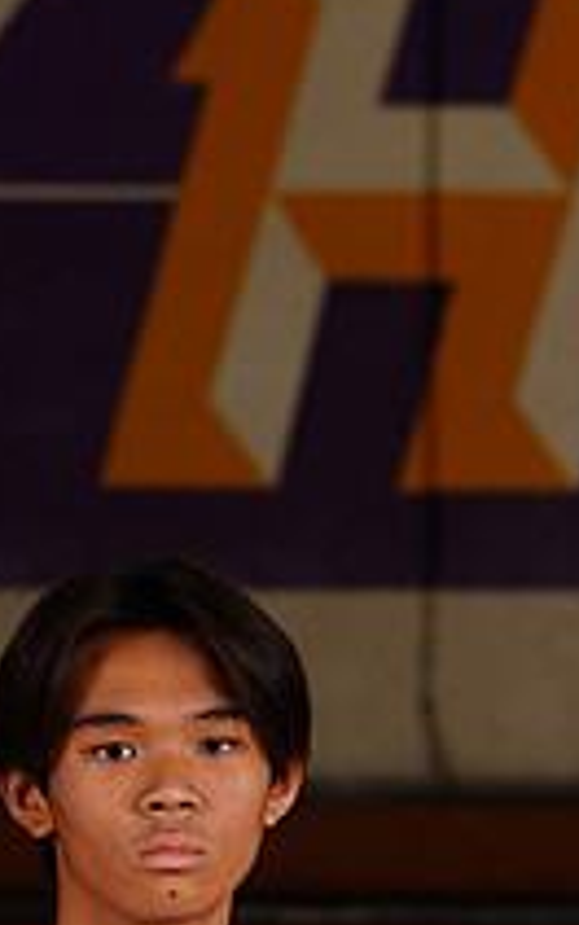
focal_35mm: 480
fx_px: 12111
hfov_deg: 2.7
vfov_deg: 4.4
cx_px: 186
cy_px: 1144
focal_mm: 171
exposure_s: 1/200
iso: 200
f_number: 9
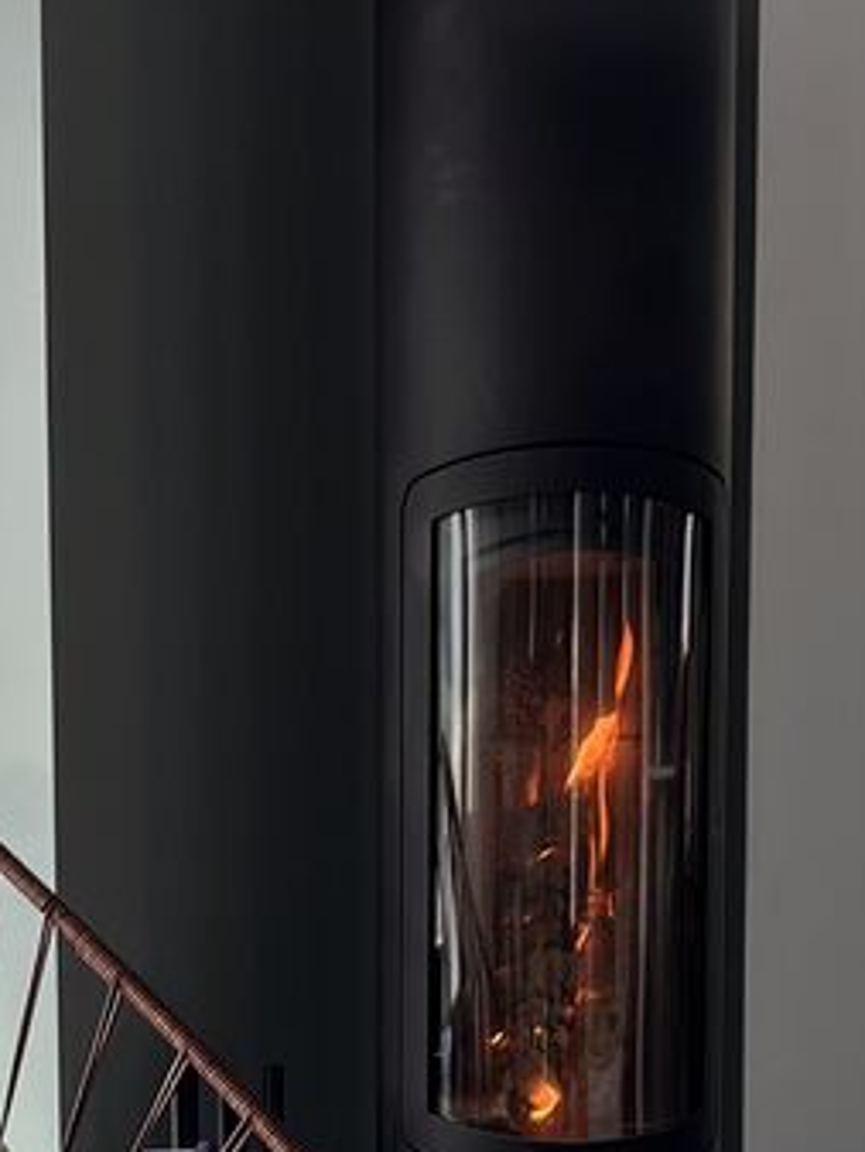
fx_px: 3596
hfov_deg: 13.7
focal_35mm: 108
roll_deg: +0.7
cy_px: 1176
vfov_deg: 17.7
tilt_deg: -6.6
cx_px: 304
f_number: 1.6
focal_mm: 5.1
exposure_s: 1/121
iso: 50
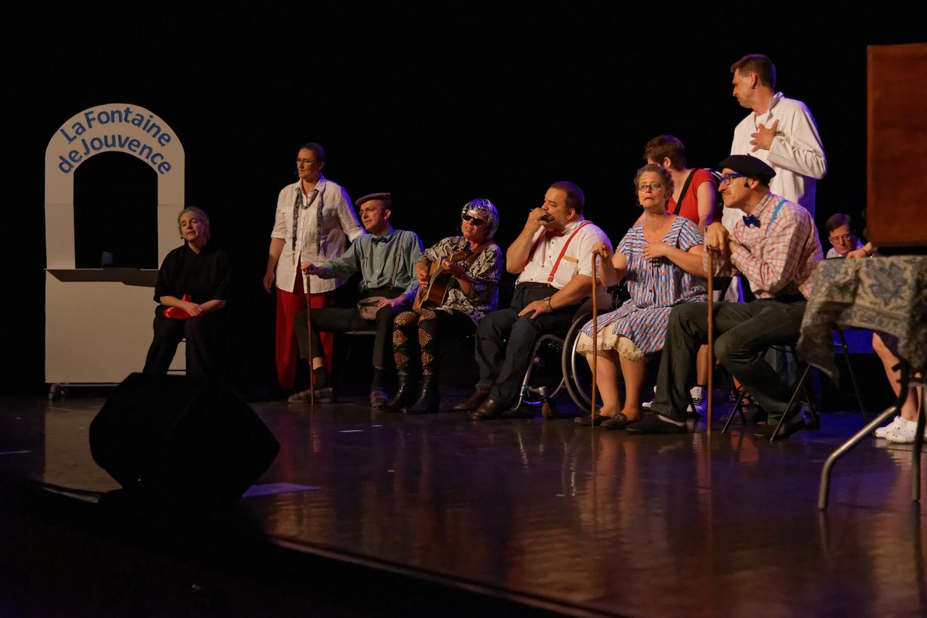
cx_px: 464
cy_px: 309
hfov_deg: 38.2
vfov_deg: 26.0
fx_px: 1339
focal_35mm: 52
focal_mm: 52
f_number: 4
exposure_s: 1/800
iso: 6400
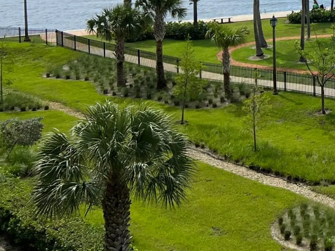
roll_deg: -0.2
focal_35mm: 85
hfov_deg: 19.7
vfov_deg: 16.6
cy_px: -61
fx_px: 823
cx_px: 516
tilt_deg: -3.6
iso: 50
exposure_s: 1/8696
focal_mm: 5.7
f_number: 1.5
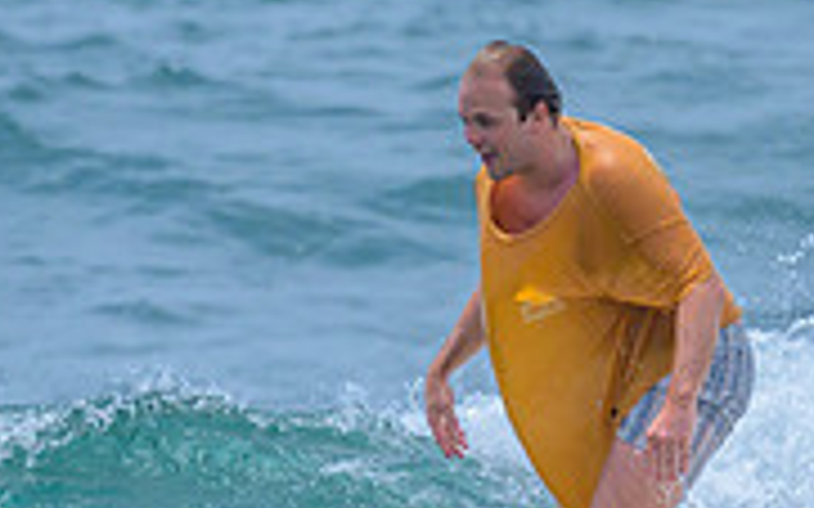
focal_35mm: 3591
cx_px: 433
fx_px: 79639
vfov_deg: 0.4
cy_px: 442
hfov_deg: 0.6
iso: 280
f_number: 6.3
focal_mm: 800
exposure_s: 1/3200
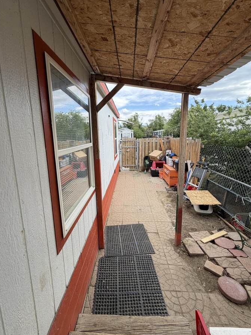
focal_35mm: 15
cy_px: 159
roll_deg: +1.5
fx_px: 145
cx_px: 117
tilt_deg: -8.8
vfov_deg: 98.1
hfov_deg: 81.6
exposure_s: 1/268
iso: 50
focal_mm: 2.22
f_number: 2.2
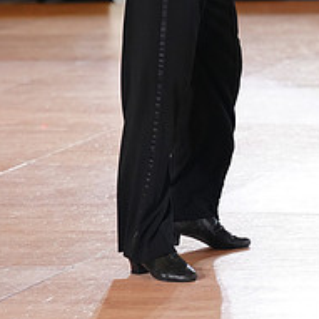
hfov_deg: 5.9
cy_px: -94
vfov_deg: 5.9
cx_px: 318
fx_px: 3065
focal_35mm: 294
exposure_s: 1/640
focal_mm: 114
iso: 3200
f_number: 2.8
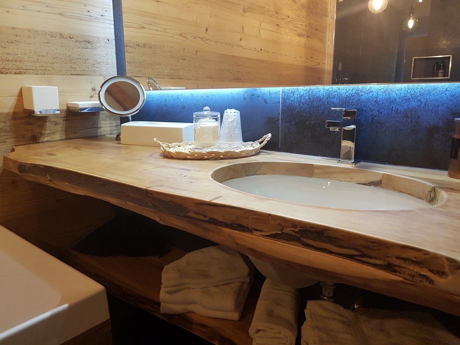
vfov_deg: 53.1
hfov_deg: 67.3
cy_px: 172
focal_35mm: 26
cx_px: 230
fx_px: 346
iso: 200
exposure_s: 1/33
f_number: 1.7
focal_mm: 4.2
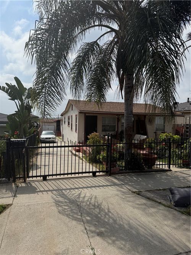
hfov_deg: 56.8
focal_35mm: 24
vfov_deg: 71.6
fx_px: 177
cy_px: 128
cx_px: 96
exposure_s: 1/11905
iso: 125
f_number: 1.78
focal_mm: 6.76
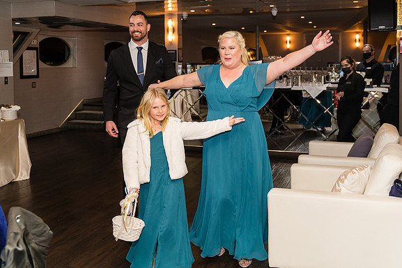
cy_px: 82
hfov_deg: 49.5
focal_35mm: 39
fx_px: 436
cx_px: 201
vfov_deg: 33.8
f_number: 2.8
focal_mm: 28
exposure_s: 1/250
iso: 1000
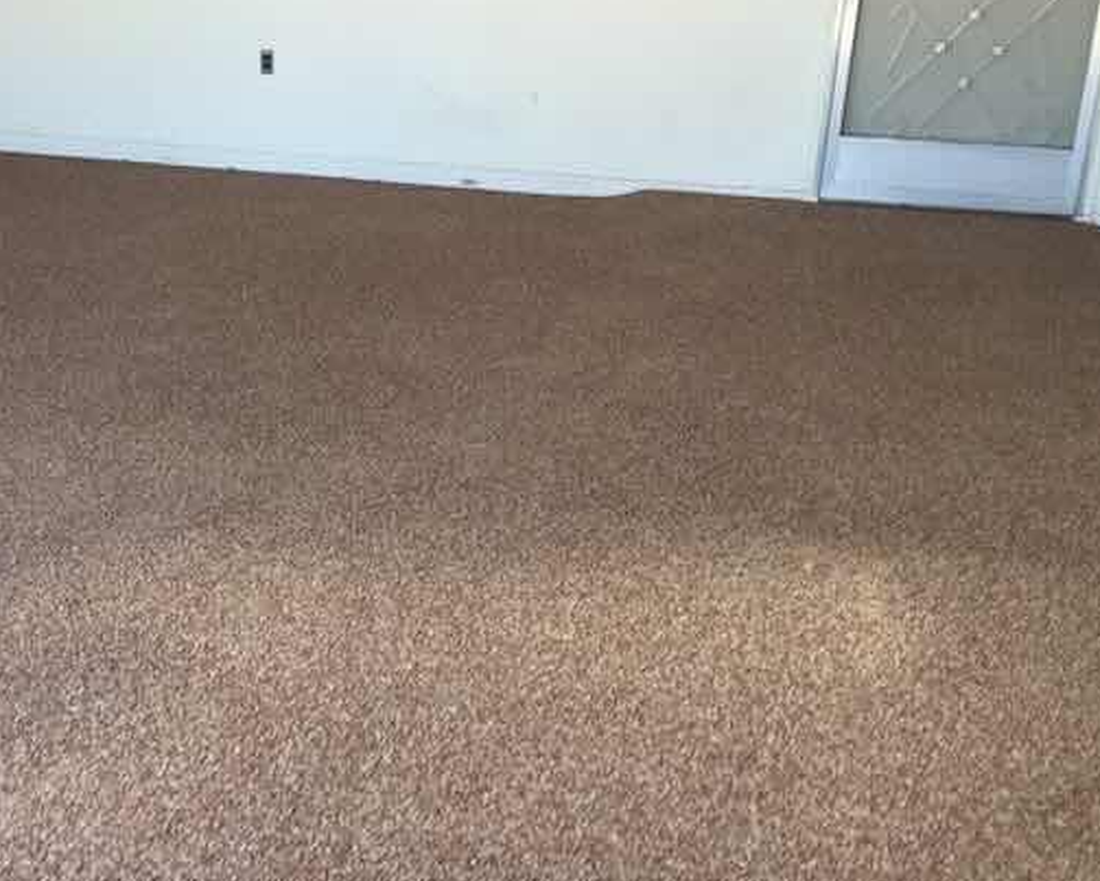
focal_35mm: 45
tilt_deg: -21.5
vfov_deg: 33.4
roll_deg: -0.1
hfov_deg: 39.9
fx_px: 1466
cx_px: 258
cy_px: 398
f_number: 2.2
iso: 50
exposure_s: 1/120
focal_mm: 4.15
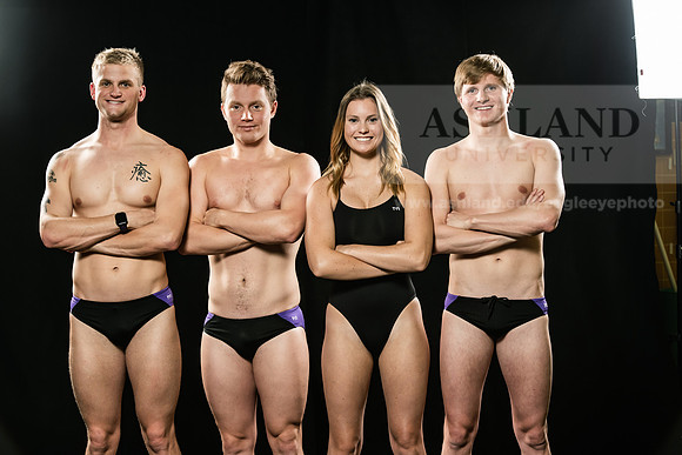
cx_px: 341
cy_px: 228
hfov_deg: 21.5
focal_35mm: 95
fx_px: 1800
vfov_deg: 14.4
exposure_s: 1/200
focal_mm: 95
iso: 400
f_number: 6.3
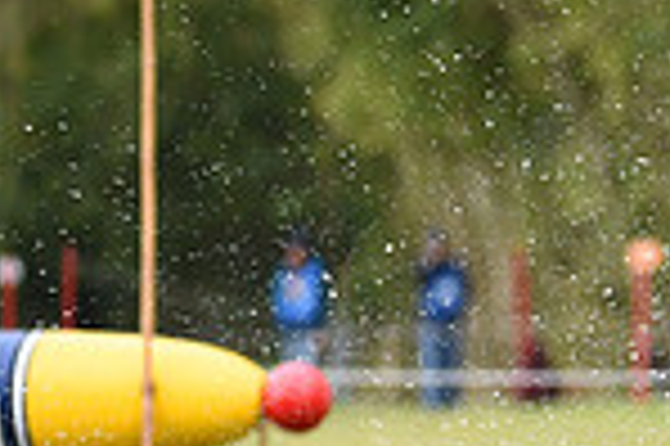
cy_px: 180
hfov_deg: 2.6
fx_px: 14445
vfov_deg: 1.8
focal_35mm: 777
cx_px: 1300
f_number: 4.5
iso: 2000
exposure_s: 1/1000
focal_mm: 200
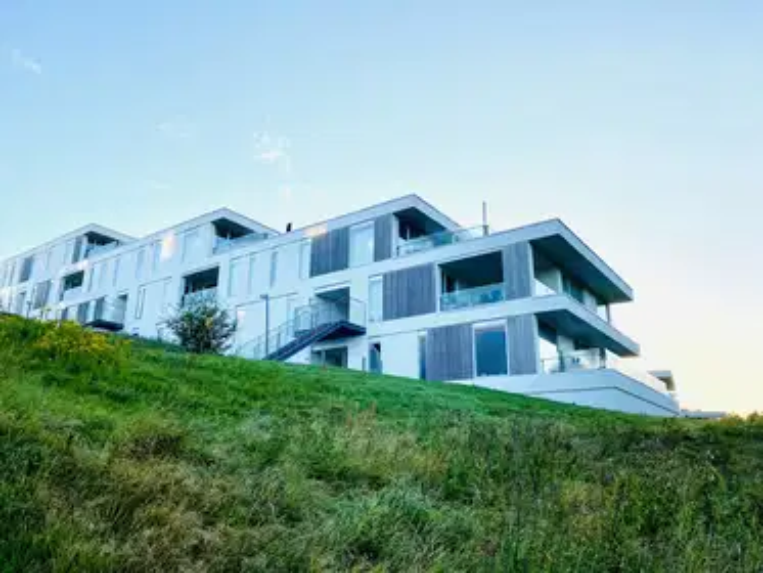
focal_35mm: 26
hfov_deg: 67.3
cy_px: 286
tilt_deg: +14.7
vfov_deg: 53.1
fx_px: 573
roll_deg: +0.2
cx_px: 382
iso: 32
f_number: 1.8
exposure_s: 1/1124
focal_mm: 4.25
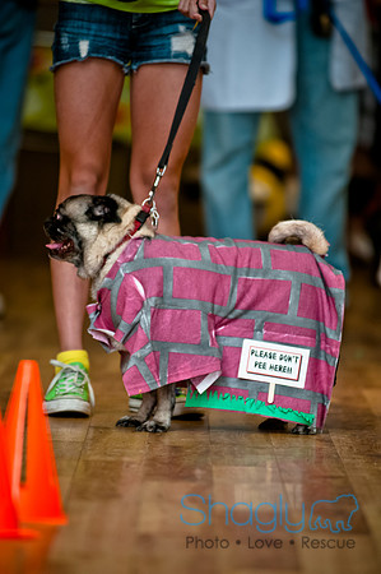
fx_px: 4773
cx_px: 190
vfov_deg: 6.9
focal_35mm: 300
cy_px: 287
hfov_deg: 4.6
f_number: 2.8
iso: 200
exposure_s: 1/200
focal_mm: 200
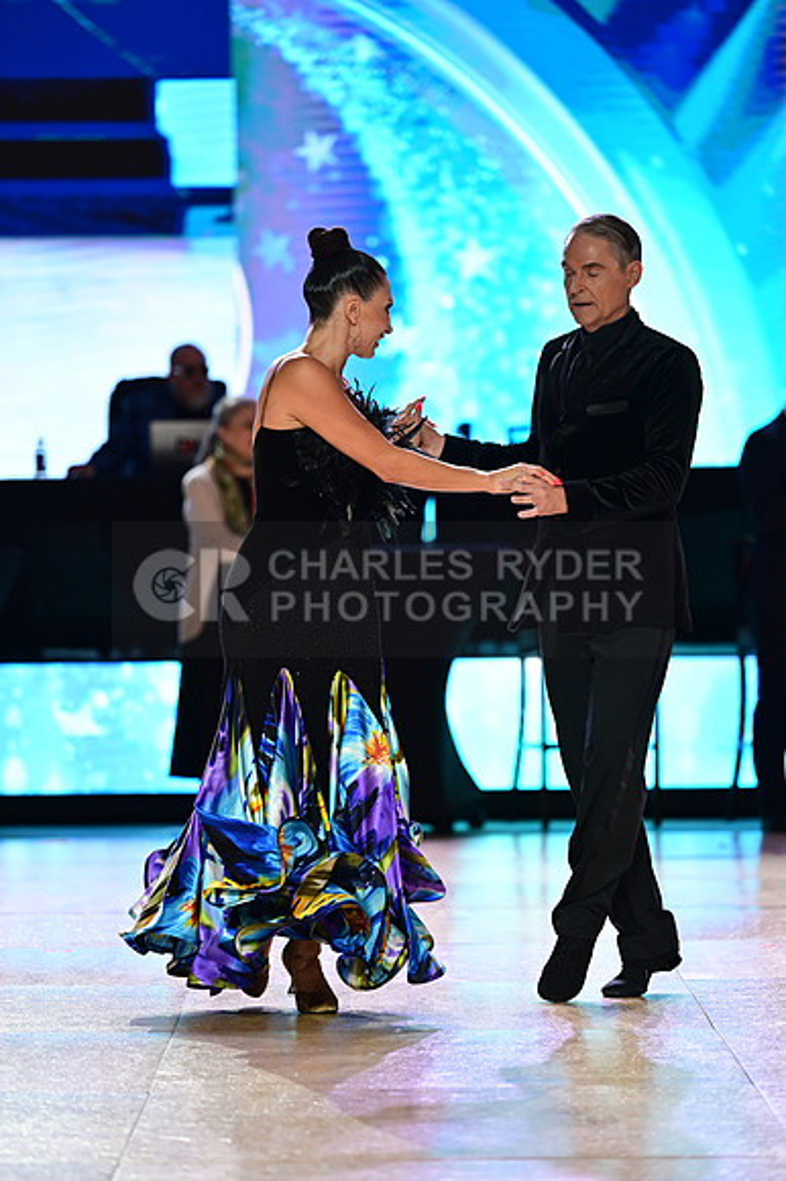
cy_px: 590
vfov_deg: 13.7
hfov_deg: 9.1
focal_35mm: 150
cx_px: 393
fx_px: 4918
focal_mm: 150
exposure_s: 1/500
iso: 1600
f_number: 2.8
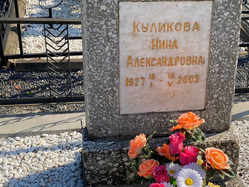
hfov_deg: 28.0
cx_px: 165
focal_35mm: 69
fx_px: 496
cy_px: 70
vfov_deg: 21.3
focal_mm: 6
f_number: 2
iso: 20
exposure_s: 1/799
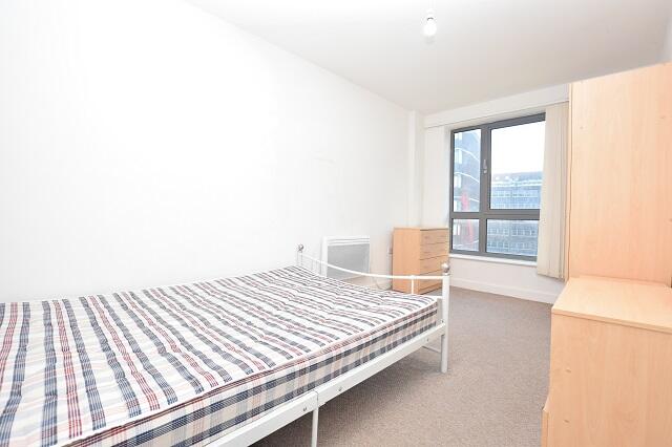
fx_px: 280
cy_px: 224
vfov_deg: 77.3
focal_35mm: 15
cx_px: 336
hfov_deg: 100.4
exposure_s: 1/125
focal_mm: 10
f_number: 5.6
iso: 800
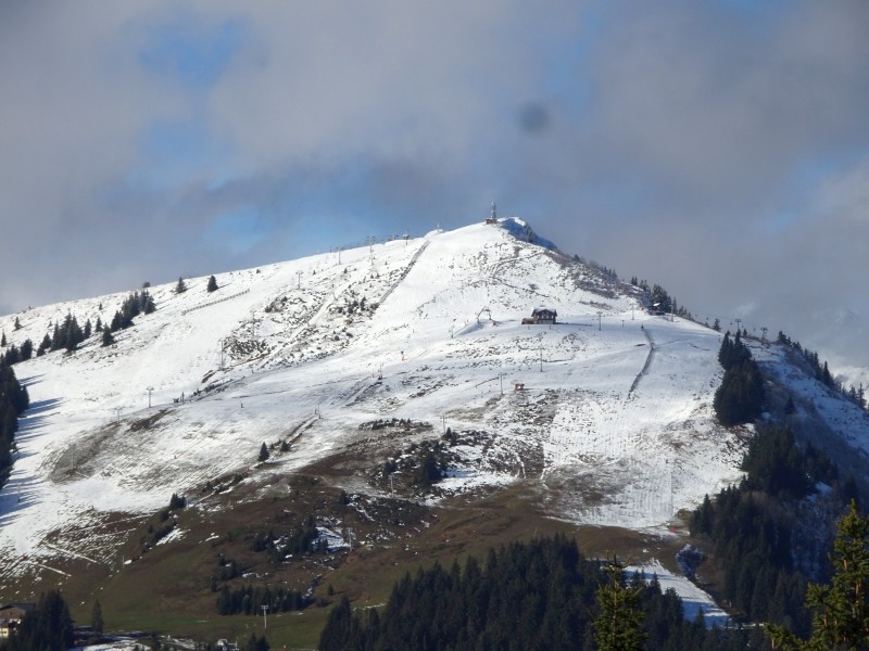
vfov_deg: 8.3
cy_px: 326
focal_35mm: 178
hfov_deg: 11.1
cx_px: 434
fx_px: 4469
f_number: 5.6
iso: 80
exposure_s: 1/800
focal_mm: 30.42
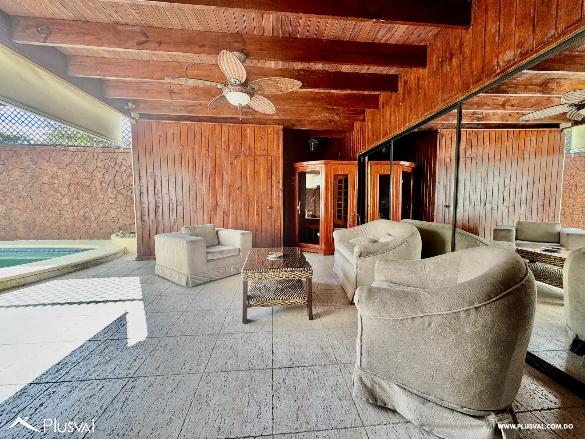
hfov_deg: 102.1
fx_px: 237
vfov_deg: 85.7
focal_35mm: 14
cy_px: 220
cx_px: 292
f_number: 2.2
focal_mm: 2.22
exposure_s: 1/99
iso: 50
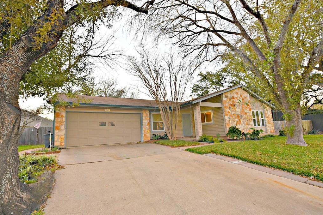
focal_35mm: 17
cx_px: 155
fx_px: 153
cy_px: 112
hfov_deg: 93.2
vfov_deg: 70.4
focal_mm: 16
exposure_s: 1/80
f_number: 4.5
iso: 400
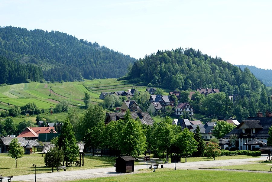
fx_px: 624
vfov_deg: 16.6
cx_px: 136
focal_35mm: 82
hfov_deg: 24.6
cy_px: 91
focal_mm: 55
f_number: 9
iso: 100
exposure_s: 1/125
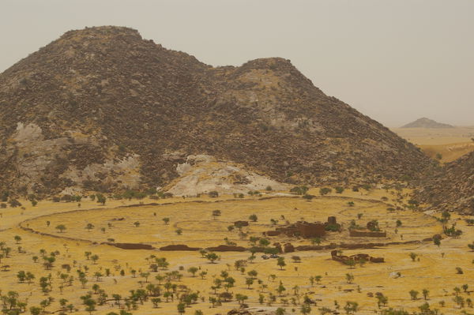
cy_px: 158
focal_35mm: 112
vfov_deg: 12.2
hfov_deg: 18.2
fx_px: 1480
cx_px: 237
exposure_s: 1/500
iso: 200
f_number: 13
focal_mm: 75
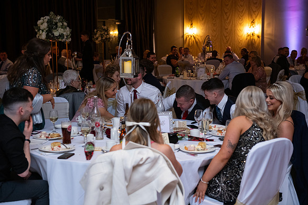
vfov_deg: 24.2
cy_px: 102
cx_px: 154
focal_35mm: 56
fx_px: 479
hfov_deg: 35.6
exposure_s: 1/160
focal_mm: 56
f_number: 3.5
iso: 1000
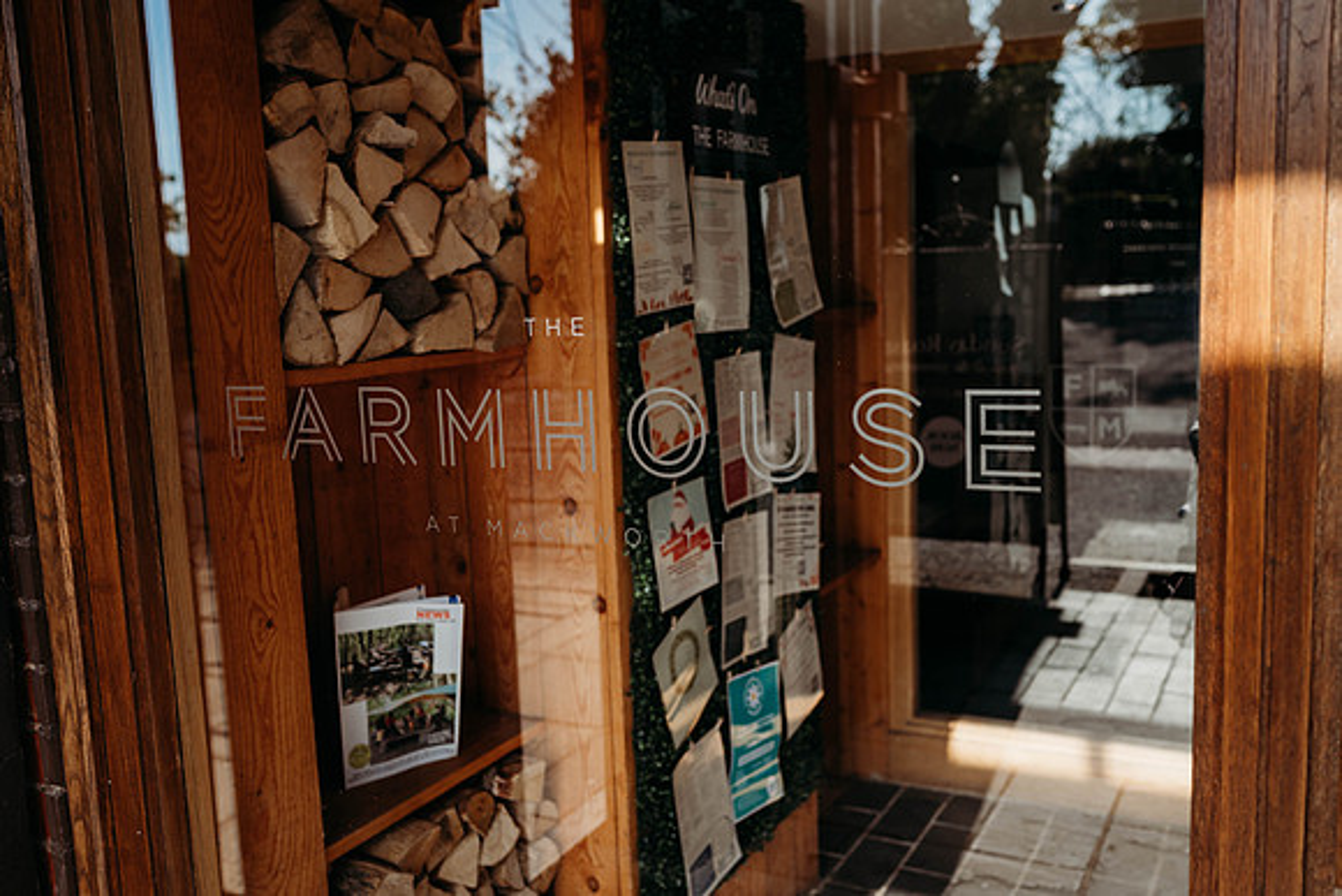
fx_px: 1305
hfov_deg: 54.4
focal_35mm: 35
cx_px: 671
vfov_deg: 37.9
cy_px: 448
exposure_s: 1/200
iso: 100
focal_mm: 35
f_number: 4
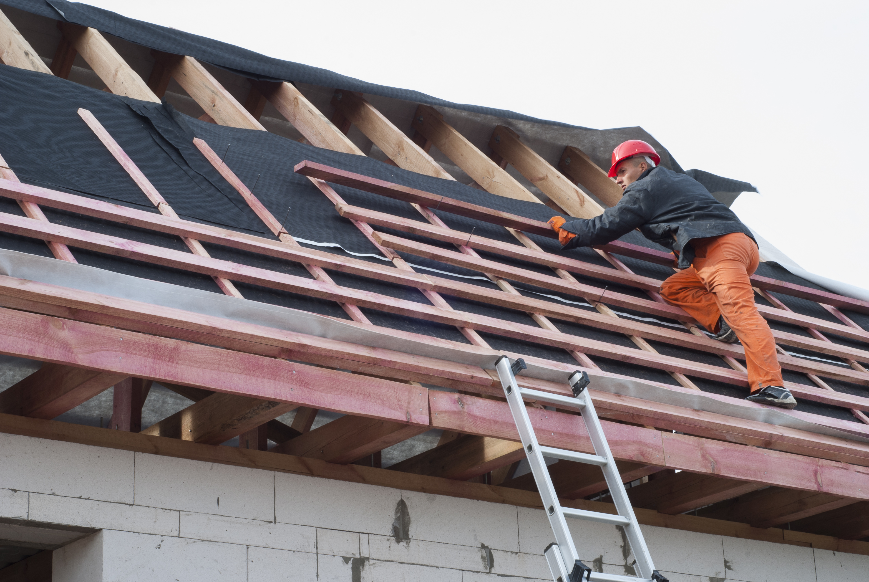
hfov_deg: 26.6
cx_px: 437
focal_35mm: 76
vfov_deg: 18.0
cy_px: 288
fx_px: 1837
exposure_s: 1/13
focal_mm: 50
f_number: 18
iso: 100
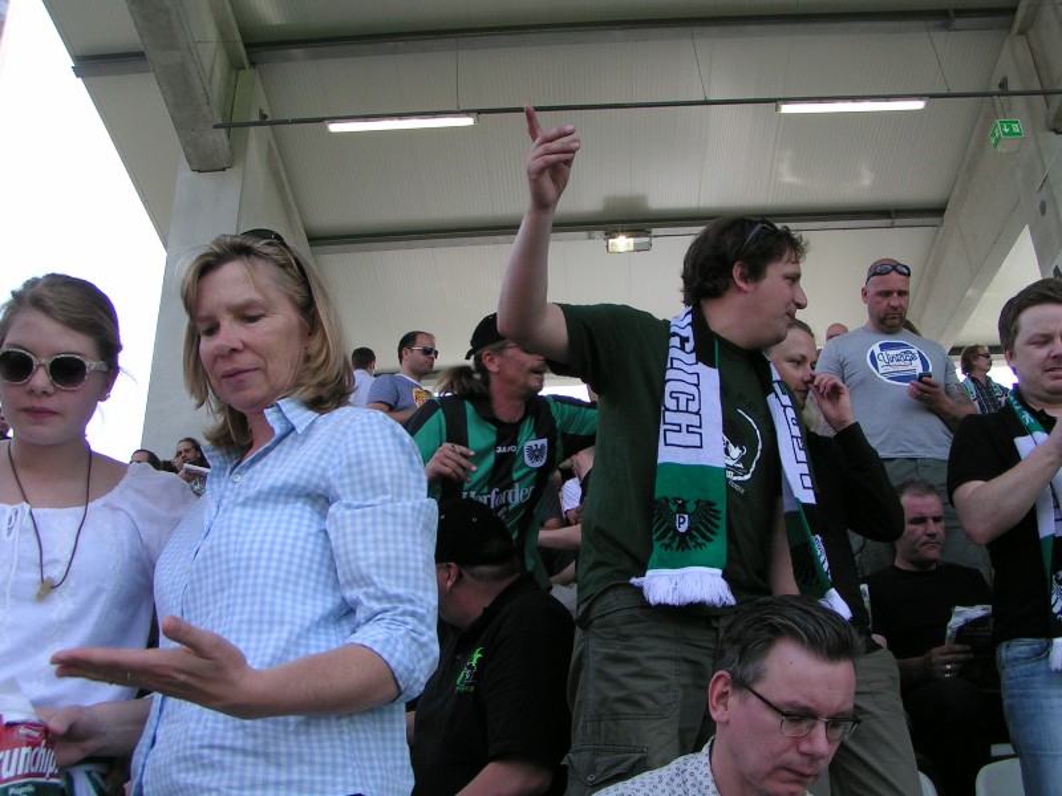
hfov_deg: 49.0
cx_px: 531
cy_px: 398
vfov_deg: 37.7
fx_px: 1166
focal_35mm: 38
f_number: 5.6
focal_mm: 5.8
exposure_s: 1/160
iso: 50
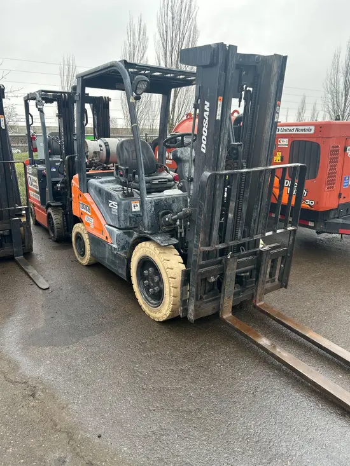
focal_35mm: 26
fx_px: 350
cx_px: 175
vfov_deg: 67.3
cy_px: 233
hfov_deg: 53.1
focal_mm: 5.7
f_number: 1.5
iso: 50
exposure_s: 1/230
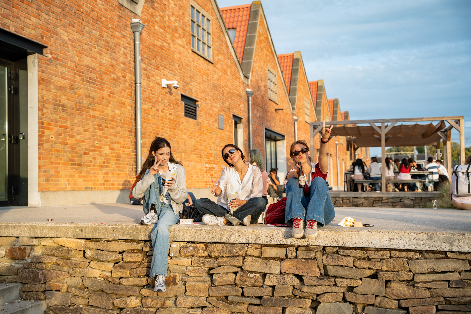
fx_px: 539
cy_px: 157
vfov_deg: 32.5
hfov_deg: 47.2
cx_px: 236
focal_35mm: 41
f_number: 3.5
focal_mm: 41.2
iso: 160
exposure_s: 1/100
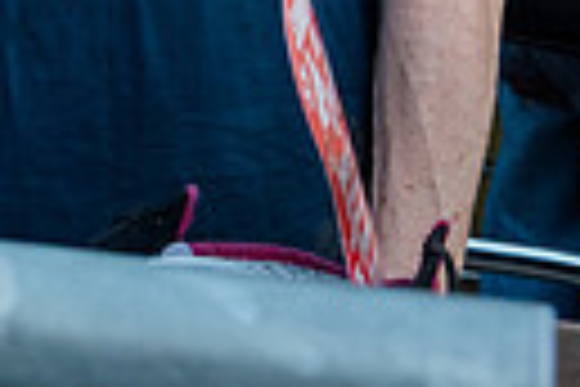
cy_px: -475
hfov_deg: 10.6
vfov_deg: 7.2
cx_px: -531
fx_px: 2900
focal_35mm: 180
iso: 2000
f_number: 4.5
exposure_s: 1/250
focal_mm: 40
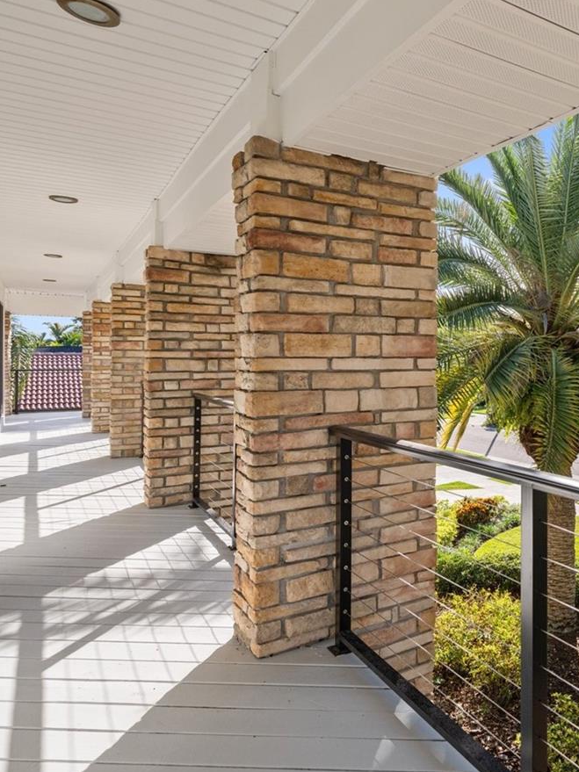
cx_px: 533
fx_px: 625
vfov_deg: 63.3
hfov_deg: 44.7
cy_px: 353
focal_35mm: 28
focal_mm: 16
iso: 160
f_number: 7.1
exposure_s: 1/125
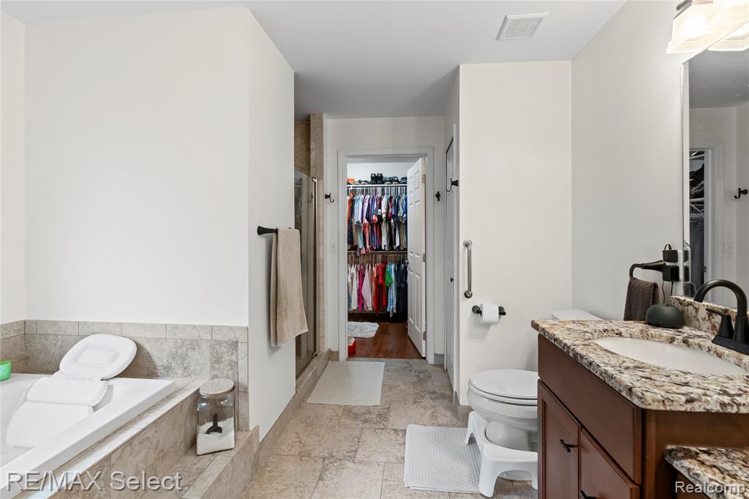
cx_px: 374
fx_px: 333
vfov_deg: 73.7
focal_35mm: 16
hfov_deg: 96.8
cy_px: 250
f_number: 6.3
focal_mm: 16
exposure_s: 1/20
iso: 6400
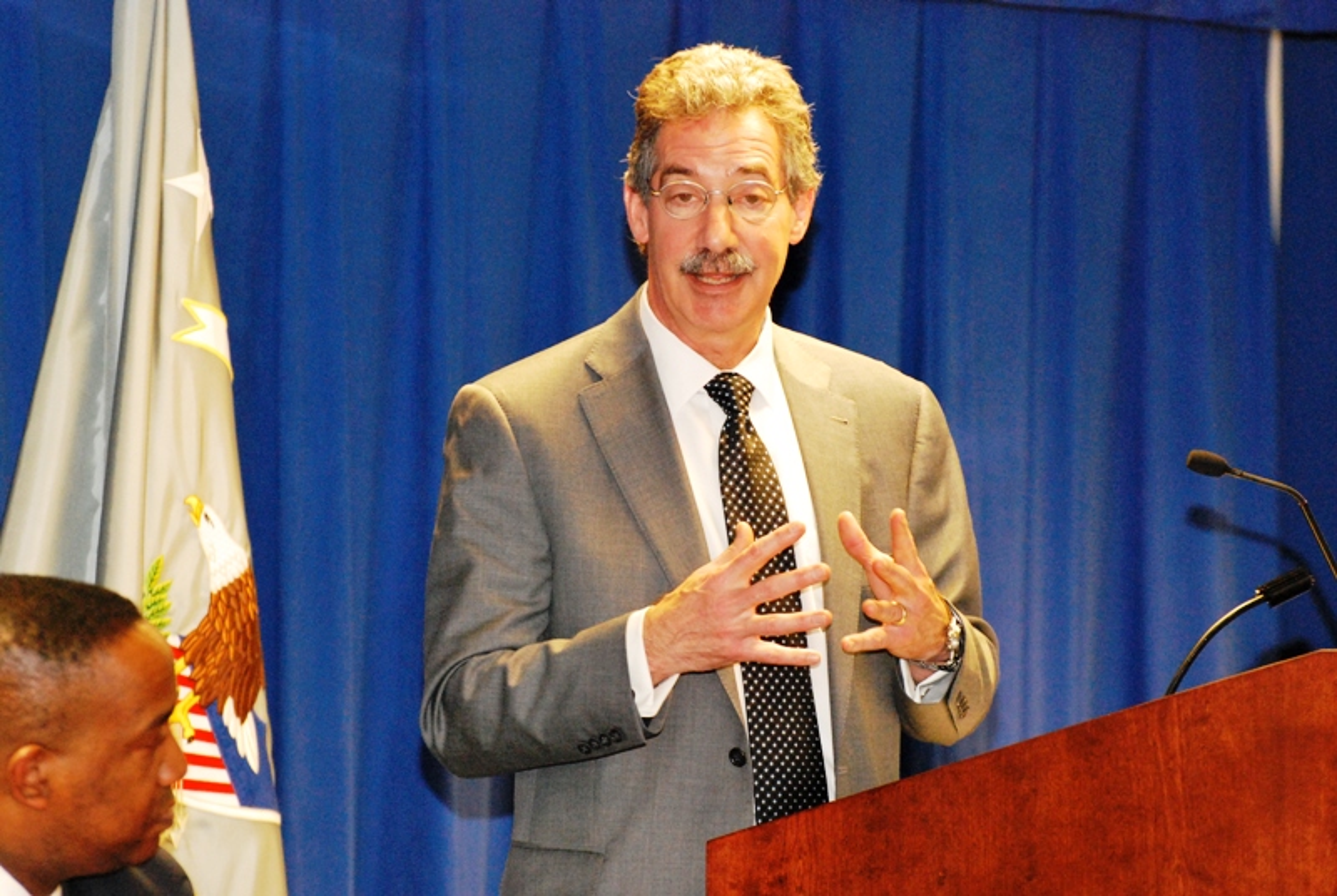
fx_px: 9484
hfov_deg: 8.1
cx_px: 668
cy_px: 448
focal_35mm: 255
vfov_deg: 5.4
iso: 1600
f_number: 5
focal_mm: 170
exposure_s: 1/60
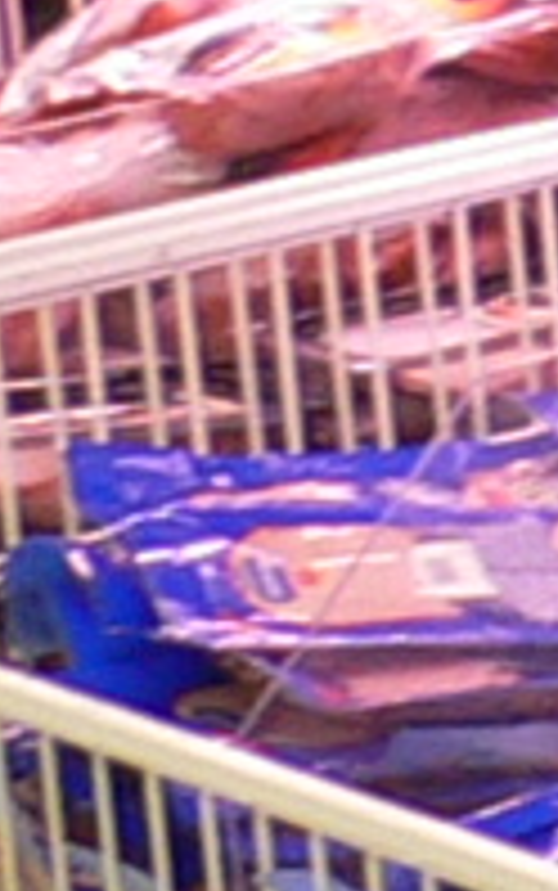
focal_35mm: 384
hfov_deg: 2.9
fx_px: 9330
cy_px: -747
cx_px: 4248
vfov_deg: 5.4
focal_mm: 5.8
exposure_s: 1/25
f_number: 2.8
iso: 100
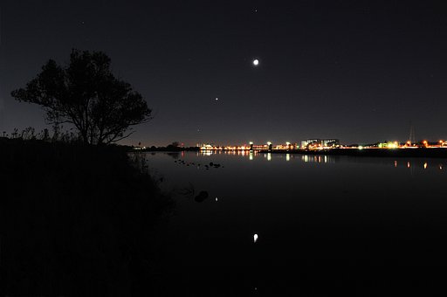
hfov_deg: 70.5
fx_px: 316
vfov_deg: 50.3
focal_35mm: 26
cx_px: 224
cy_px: 148
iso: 400
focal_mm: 17
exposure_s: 10
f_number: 8
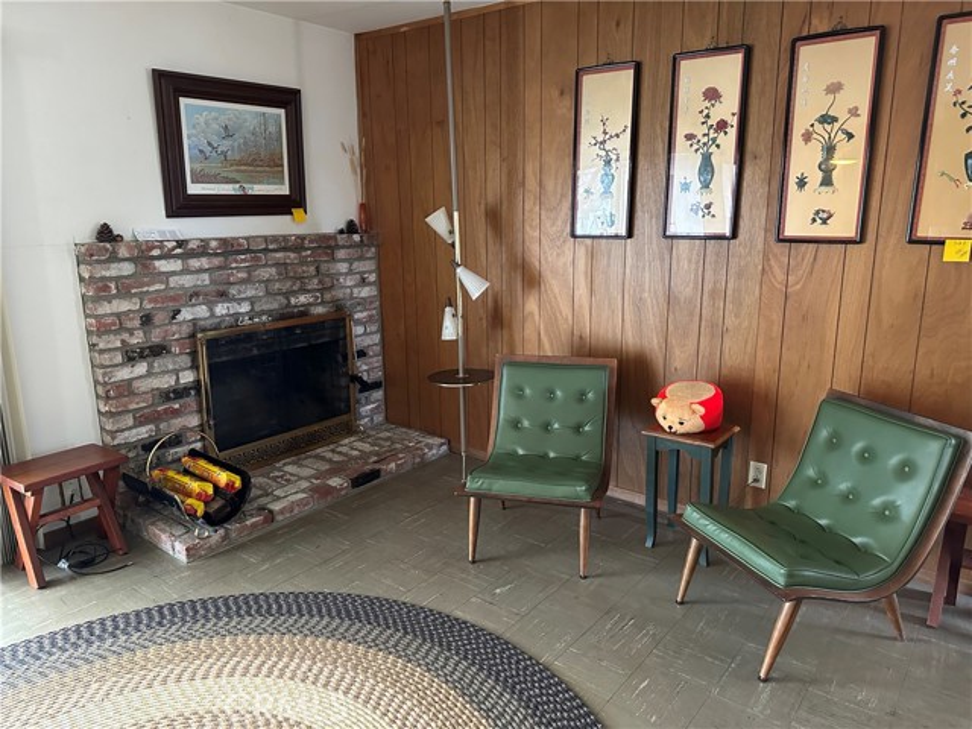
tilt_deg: -13.6
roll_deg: +0.3
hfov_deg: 71.6
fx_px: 674
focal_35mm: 24
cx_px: 486
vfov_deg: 56.8
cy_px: 364
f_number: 1.78
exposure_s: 1/40
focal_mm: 6.86
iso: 800
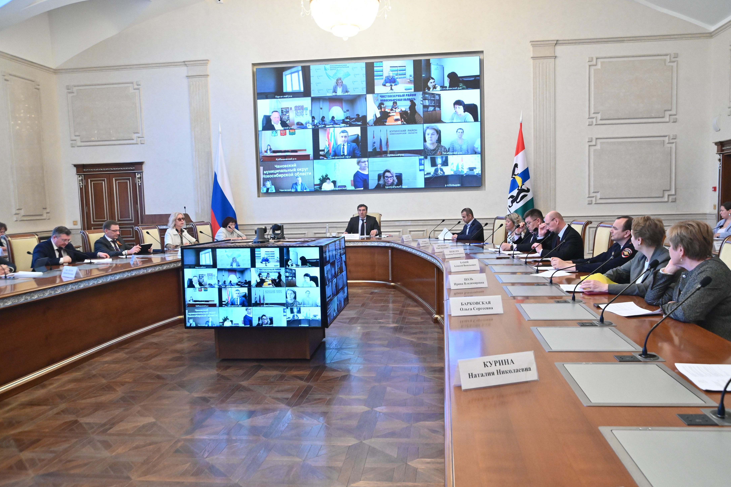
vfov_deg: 43.6
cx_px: 377
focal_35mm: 30
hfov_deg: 61.9
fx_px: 609
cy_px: 251
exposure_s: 1/125
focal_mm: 29
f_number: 10
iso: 5000
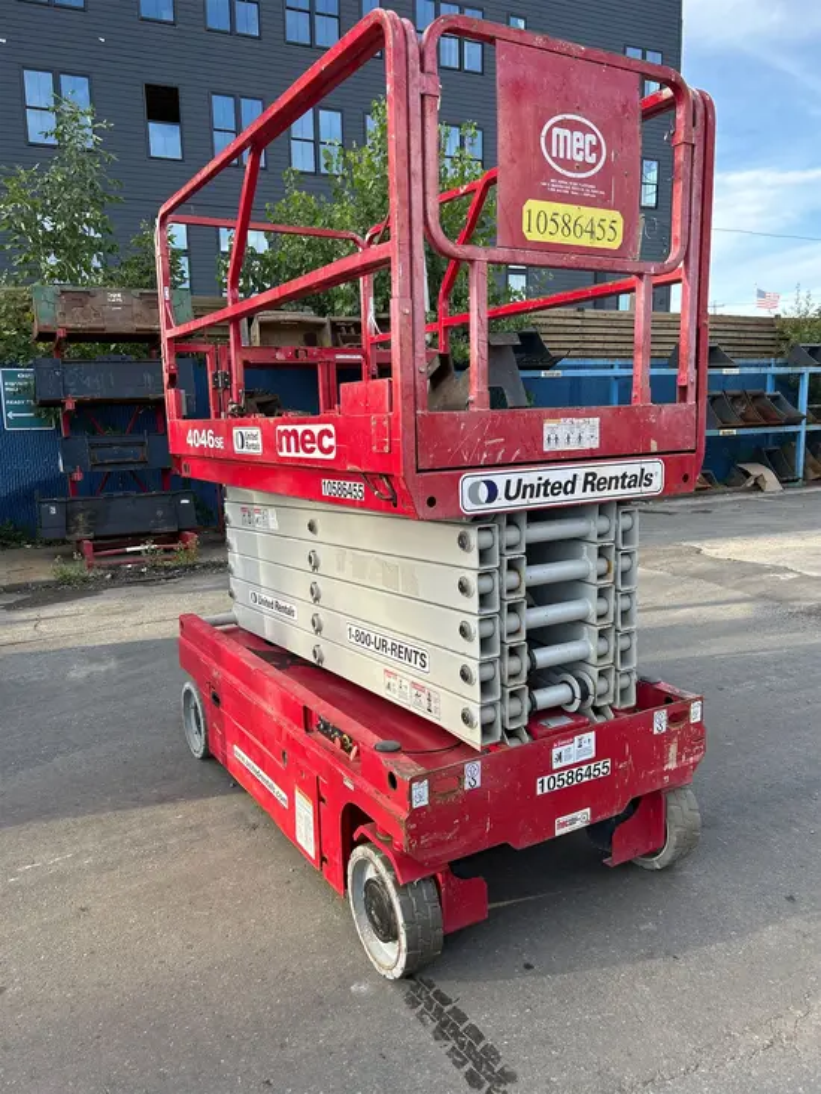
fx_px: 822
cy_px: 547
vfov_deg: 67.3
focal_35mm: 26
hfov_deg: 53.1
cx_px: 410
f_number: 1.5
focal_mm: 5.7
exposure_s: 1/502
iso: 50
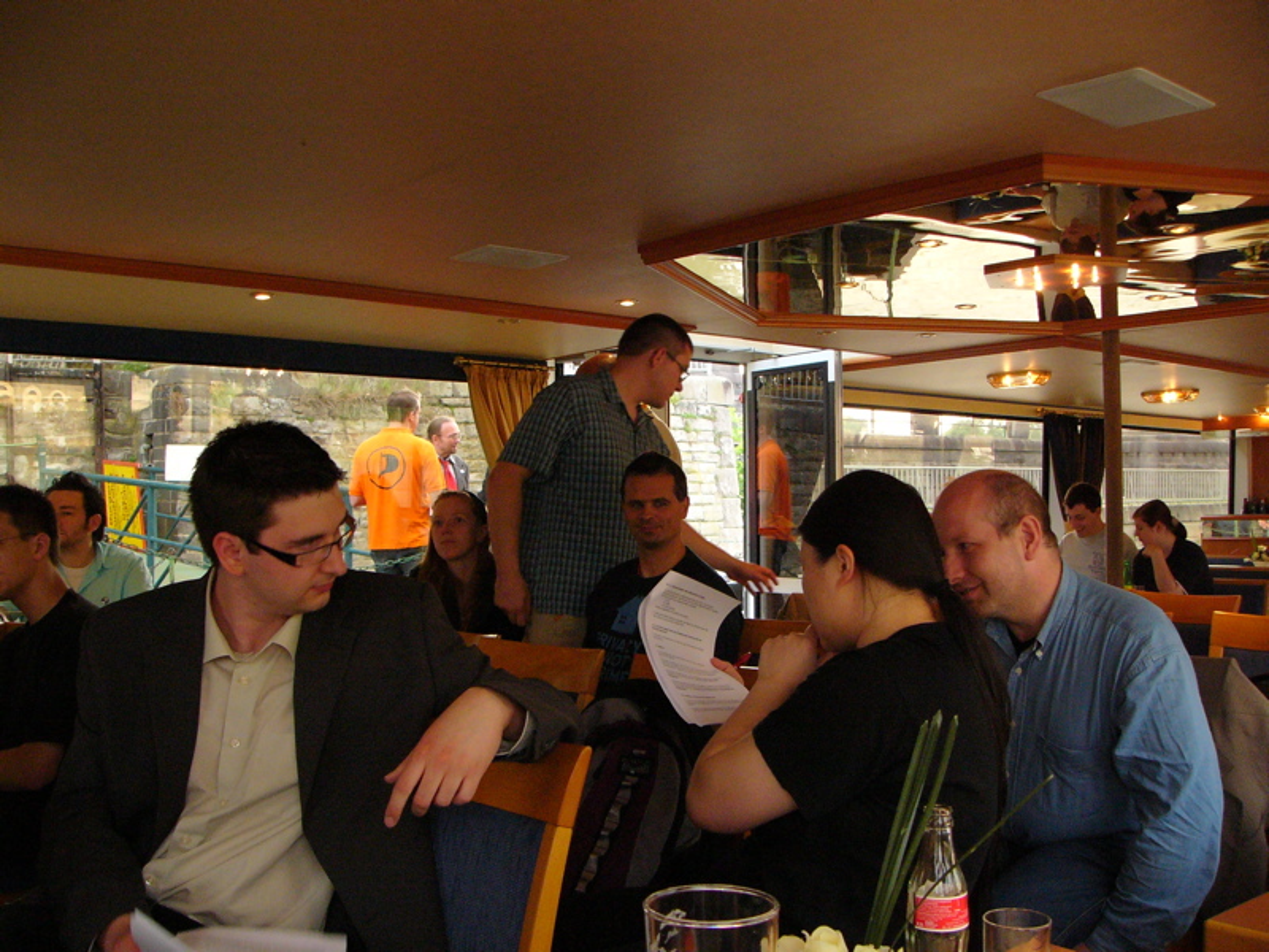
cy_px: 476
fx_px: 1320
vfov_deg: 39.7
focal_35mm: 36
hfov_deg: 51.4
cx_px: 634
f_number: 2.8
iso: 200
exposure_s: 1/60
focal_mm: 6
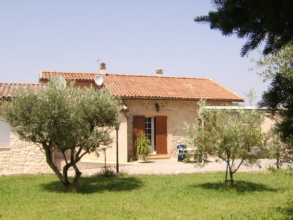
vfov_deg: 45.4
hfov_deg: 58.4
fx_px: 262
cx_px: 146
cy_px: 110
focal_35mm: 31
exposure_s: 1/324
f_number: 5.6
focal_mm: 8.13
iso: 71
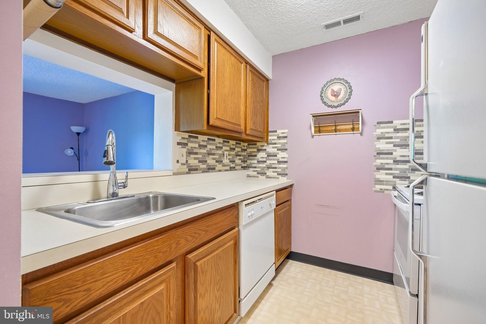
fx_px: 202
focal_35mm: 15
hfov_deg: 100.4
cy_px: 162
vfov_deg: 77.3
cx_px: 243
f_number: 4
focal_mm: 10.3
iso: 160
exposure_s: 1/7
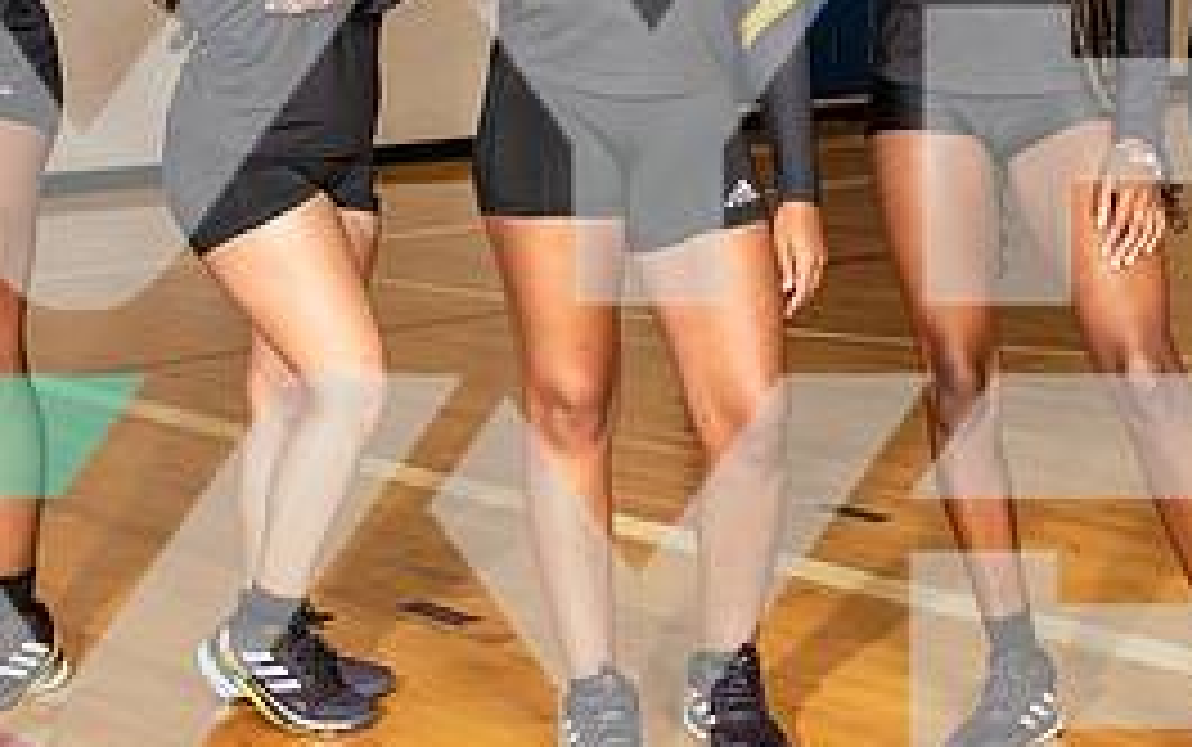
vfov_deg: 16.5
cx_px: 837
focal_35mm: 78
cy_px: 70
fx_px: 2536
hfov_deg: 26.2
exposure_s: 1/250
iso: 320
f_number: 7.1
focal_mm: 35
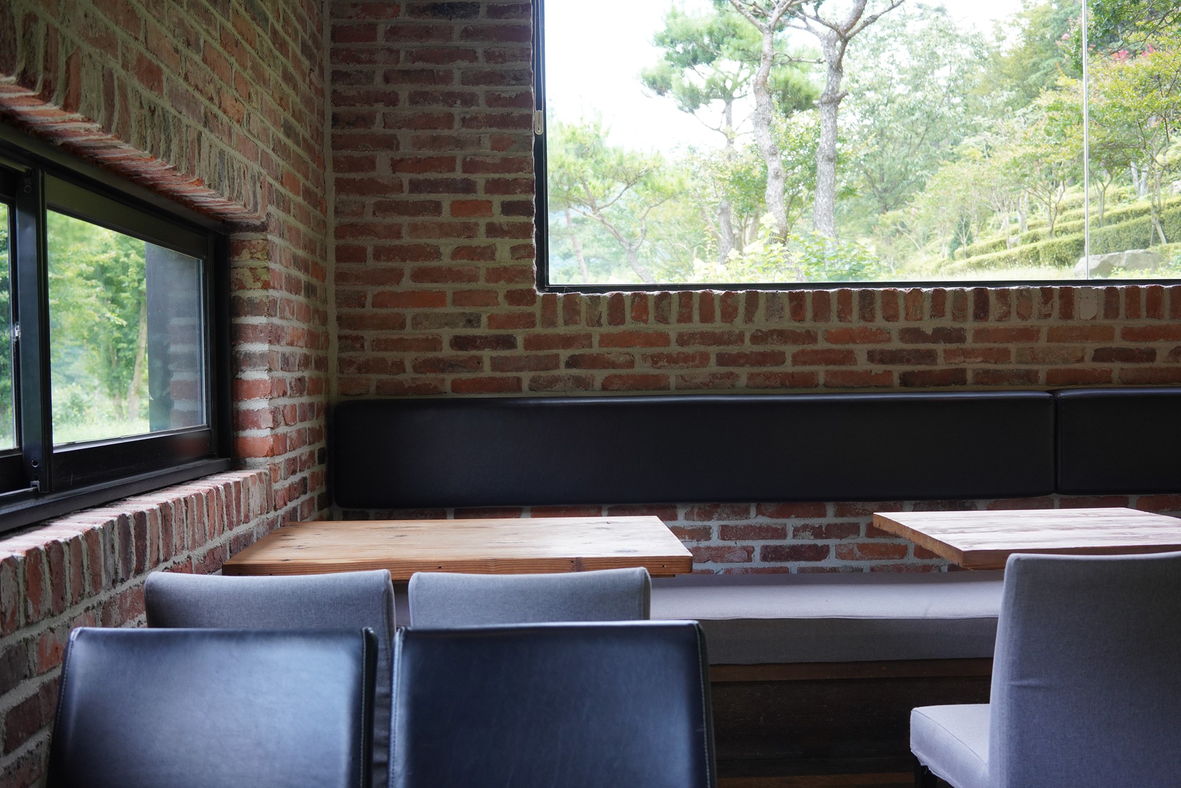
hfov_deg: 54.4
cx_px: 590
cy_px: 394
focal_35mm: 35
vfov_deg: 37.9
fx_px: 1148
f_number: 5.6
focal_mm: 35
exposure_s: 1/100
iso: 800
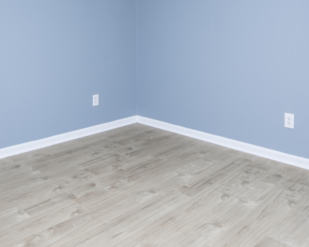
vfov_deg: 41.3
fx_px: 311
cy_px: 46
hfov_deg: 52.8
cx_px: 142
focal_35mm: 34
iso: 400
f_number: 9
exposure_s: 1/250
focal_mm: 16
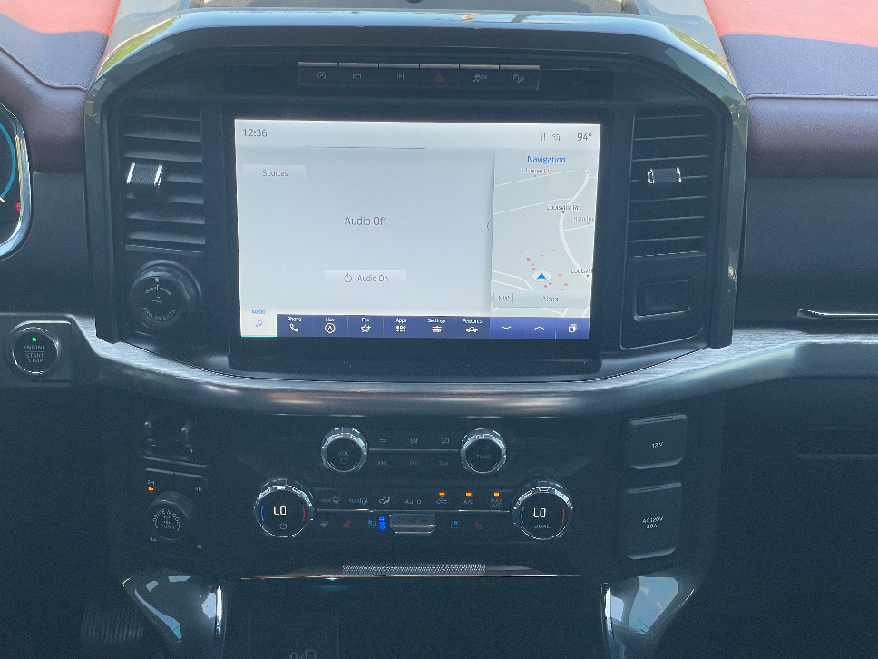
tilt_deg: -28.2
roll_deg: -1.8
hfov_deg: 34.9
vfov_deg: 26.6
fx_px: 1395
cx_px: 425
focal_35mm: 55
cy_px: 322
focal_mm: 6
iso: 40
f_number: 2
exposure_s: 1/109
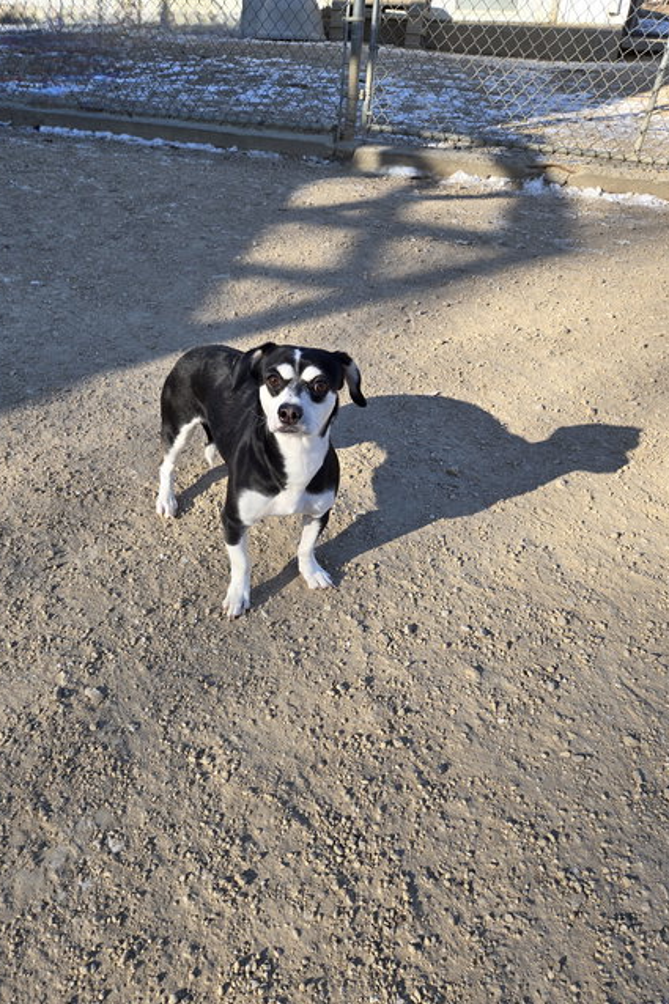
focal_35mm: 25
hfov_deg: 51.1
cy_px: 522
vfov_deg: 71.5
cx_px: 294
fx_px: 697
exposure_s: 1/909
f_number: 1.8
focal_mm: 5.4
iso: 25
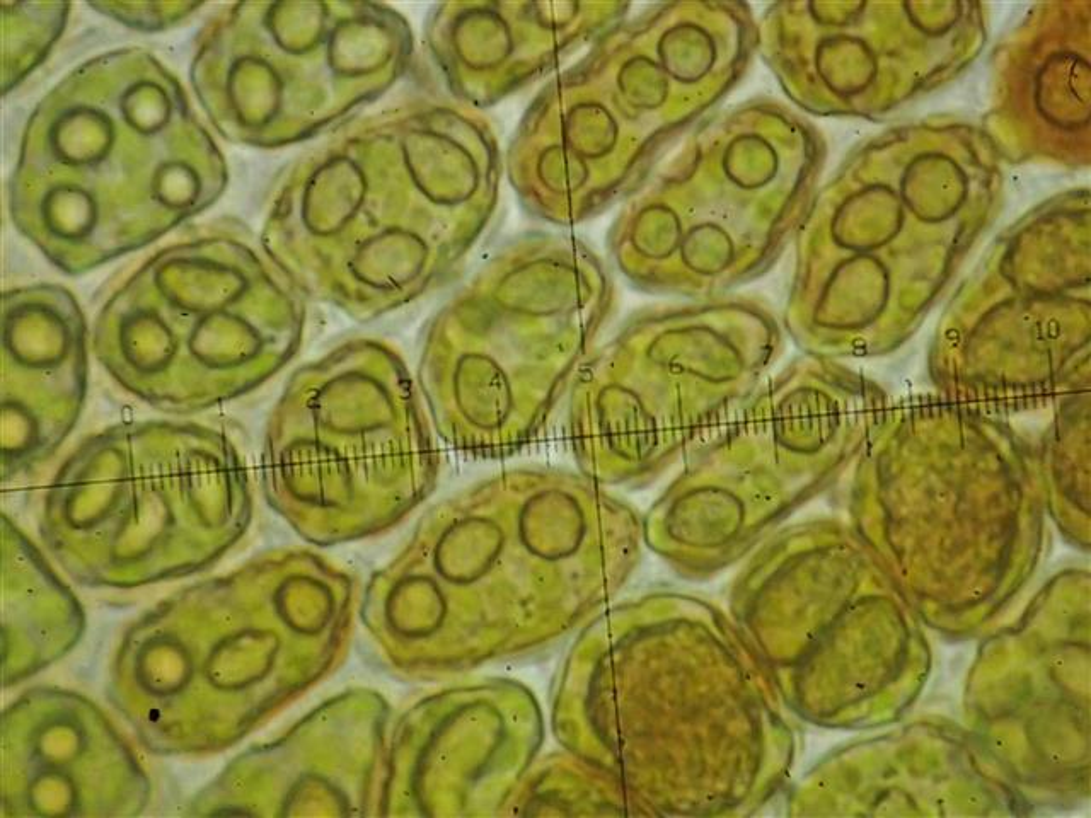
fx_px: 2206
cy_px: 409
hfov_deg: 27.8
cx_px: 546
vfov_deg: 21.0
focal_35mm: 70
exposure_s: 1/15
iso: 1250
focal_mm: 12.6
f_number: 4
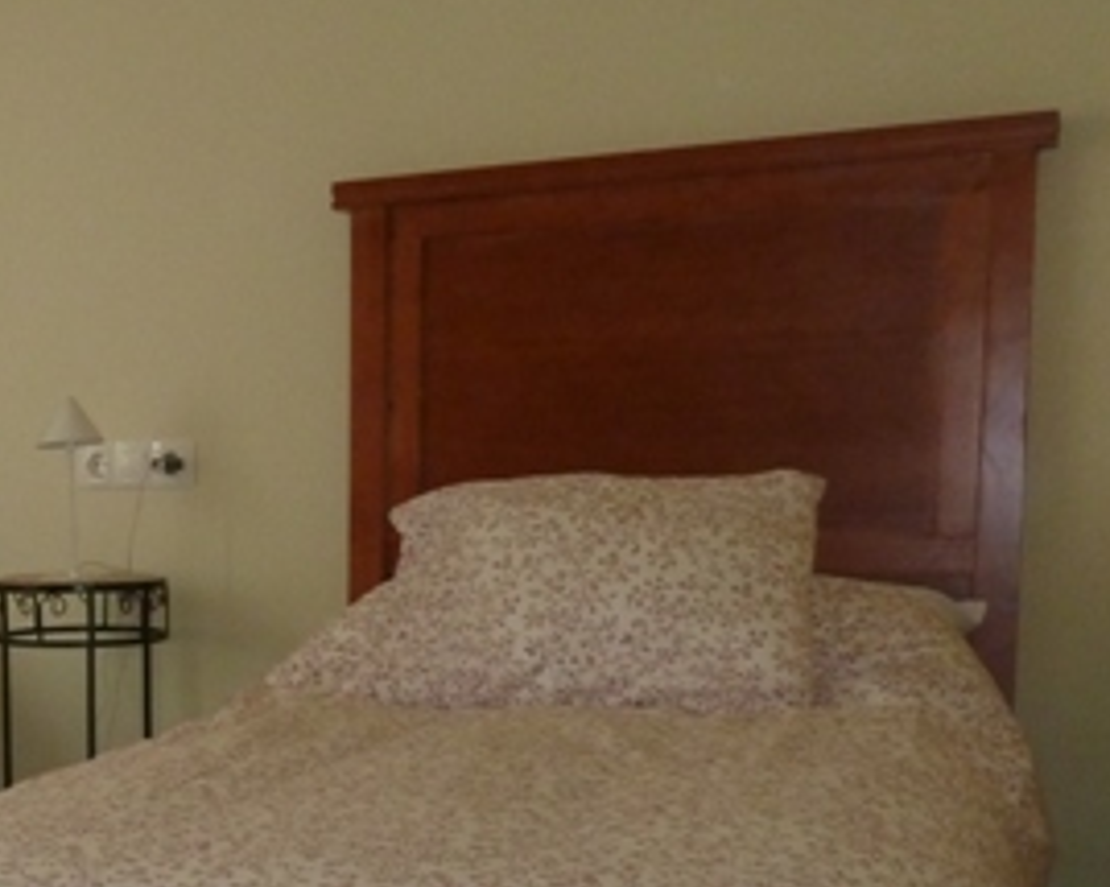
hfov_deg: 28.8
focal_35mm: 58
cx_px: -169
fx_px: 1905
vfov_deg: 25.6
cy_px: 759
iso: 250
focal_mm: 4.1
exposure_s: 1/30
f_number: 3.3
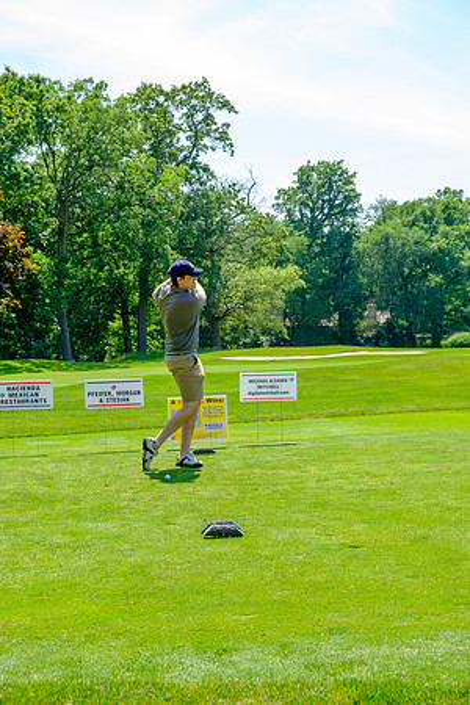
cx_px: 235
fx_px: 1057
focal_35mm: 54
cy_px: 352
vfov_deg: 36.9
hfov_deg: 25.1
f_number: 5
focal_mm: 35.8
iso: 200
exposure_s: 1/250
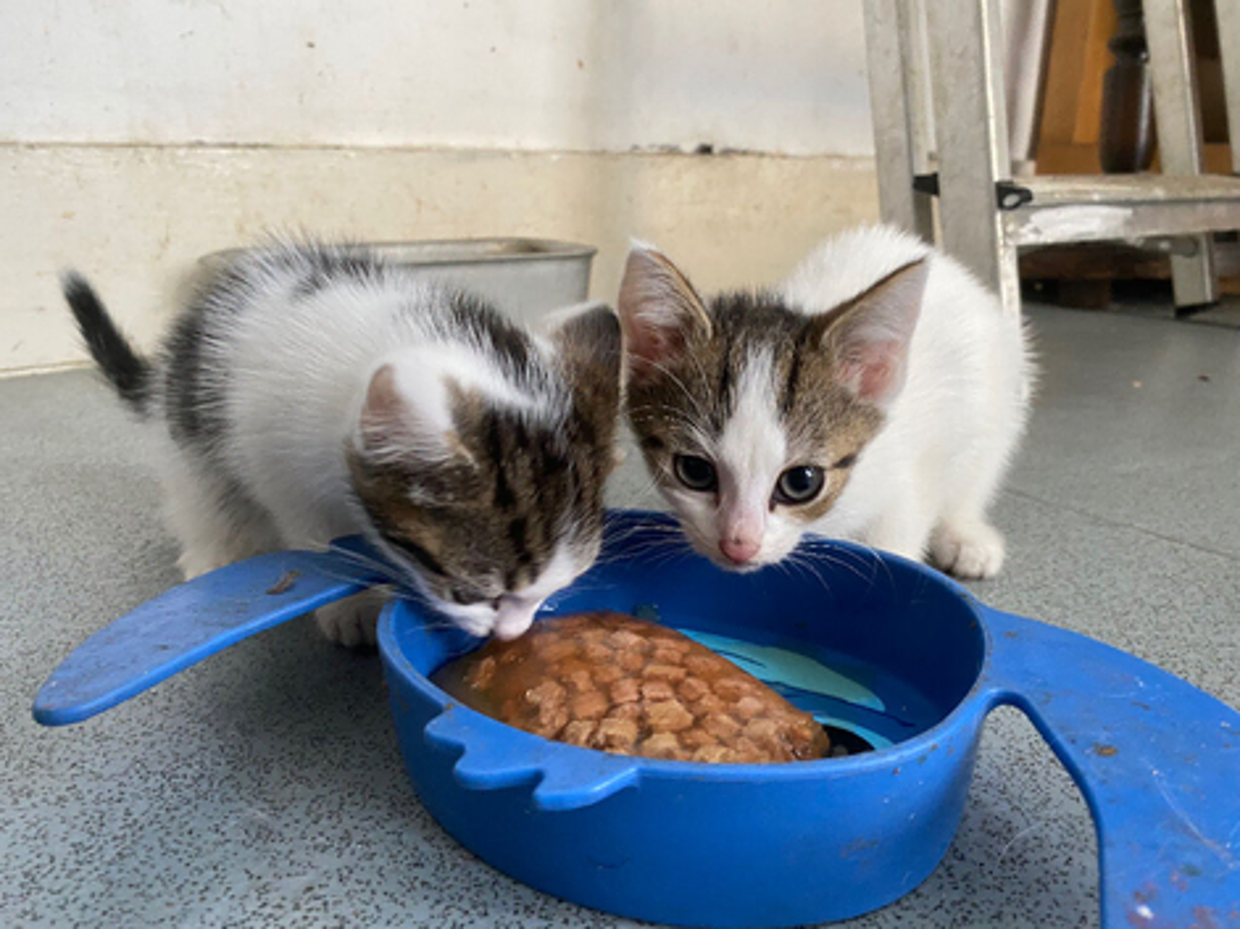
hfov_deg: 67.3
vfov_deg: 53.0
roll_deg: +0.8
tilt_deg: -20.3
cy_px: 464
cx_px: 620
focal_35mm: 26
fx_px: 931
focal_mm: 4.25
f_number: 1.8
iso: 125
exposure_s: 1/71
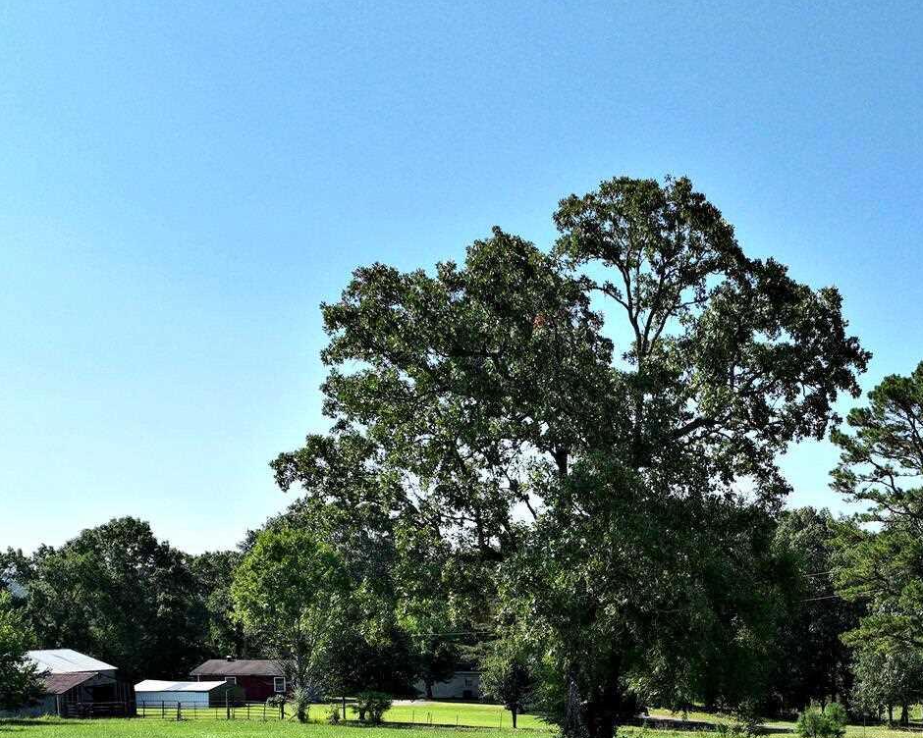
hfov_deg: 35.7
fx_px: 1393
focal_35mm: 51
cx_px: 706
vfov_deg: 27.8
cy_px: 749
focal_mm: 12.29
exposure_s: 1/2500
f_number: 2.8
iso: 120
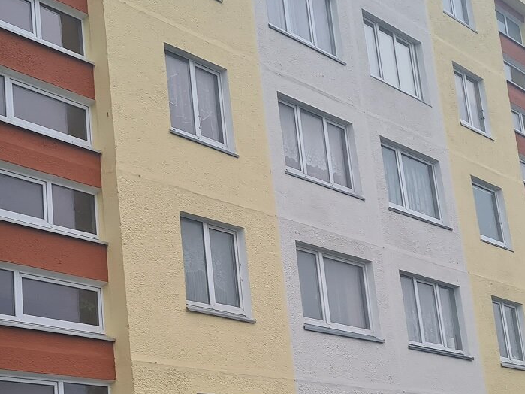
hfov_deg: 26.0
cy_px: 273
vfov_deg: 19.6
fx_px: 1137
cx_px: 239
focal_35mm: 75
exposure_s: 1/178
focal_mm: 5.4
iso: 50
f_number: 1.8
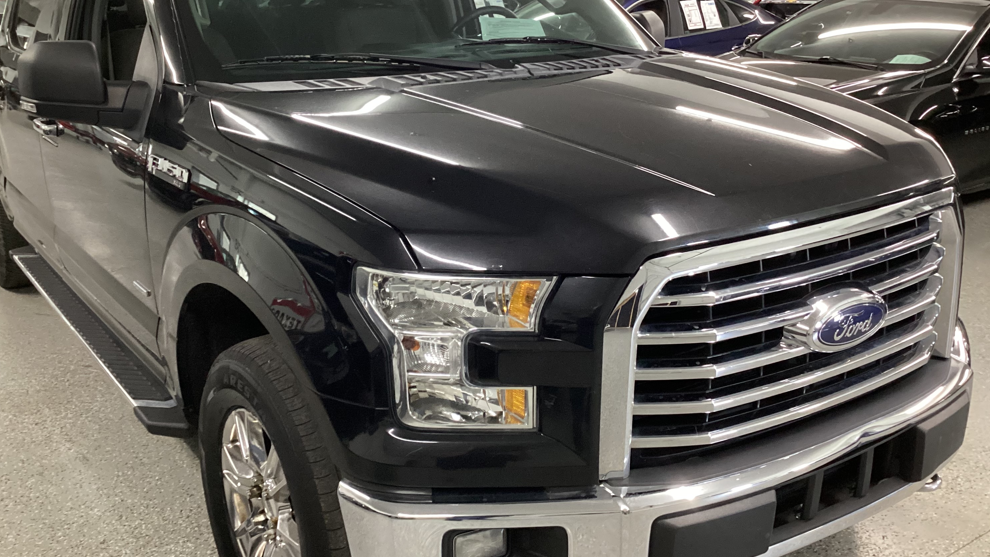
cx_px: 464
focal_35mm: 37
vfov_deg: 32.0
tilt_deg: -16.7
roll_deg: +1.8
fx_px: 971
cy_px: 242
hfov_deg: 54.0
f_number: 2.4
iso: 320
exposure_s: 1/50
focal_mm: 3.3
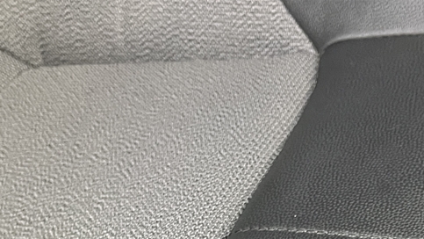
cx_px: 358
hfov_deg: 27.5
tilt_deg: -58.6
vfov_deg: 14.3
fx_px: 843
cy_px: 421
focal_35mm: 75
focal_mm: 5.1
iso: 640
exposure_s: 1/31
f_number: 1.6
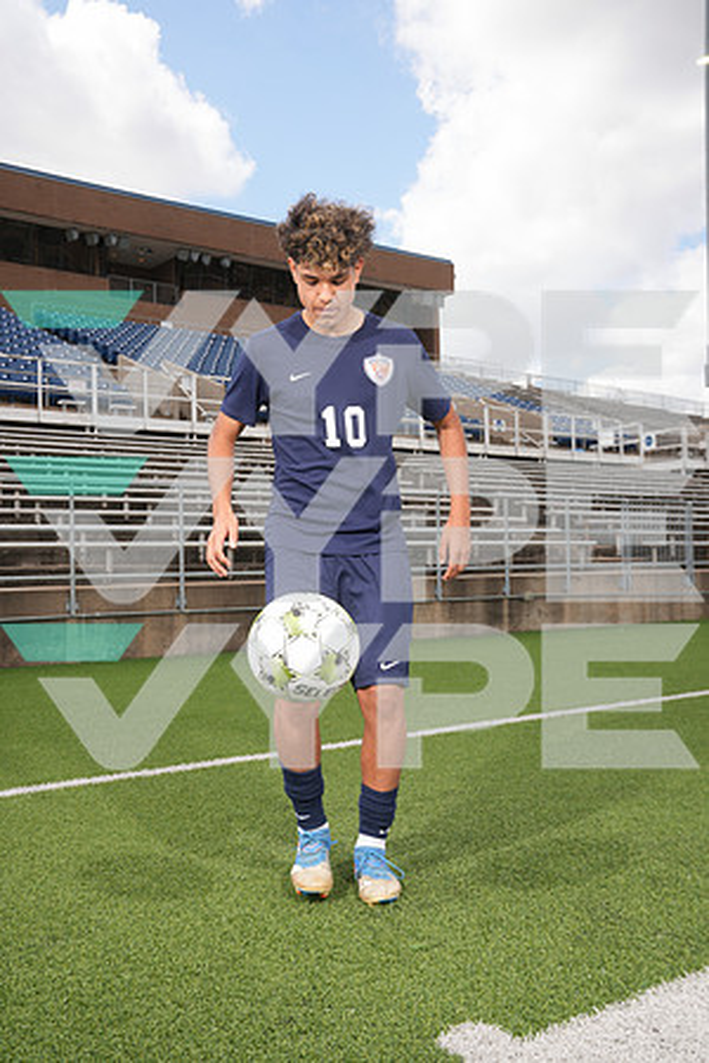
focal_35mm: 36
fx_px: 1063
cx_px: 354
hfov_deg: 36.9
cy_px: 532
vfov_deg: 53.1
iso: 100
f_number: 7.1
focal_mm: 36
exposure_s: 1/200
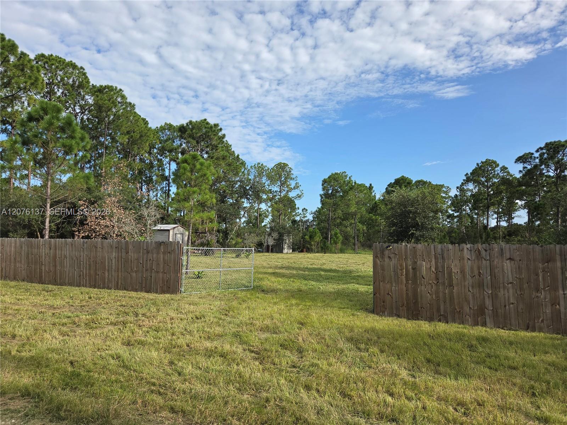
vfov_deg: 58.9
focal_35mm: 23
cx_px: 284
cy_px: 212
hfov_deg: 73.9
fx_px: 377
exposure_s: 1/3050
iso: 80
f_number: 1.8
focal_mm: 5.4
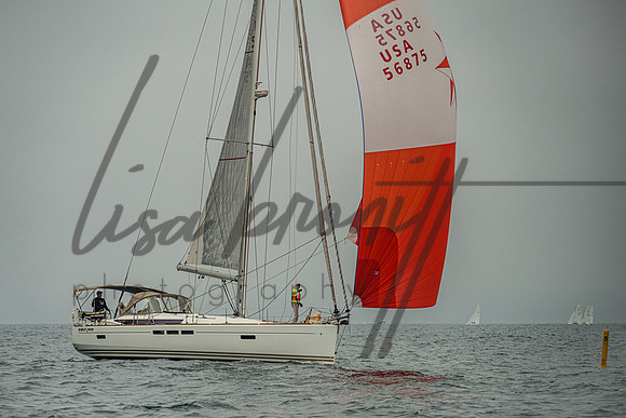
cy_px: 234
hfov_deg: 9.2
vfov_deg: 6.1
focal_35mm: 224
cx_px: 276
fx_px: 3890
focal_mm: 200
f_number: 6.3
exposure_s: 1/3200
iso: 400
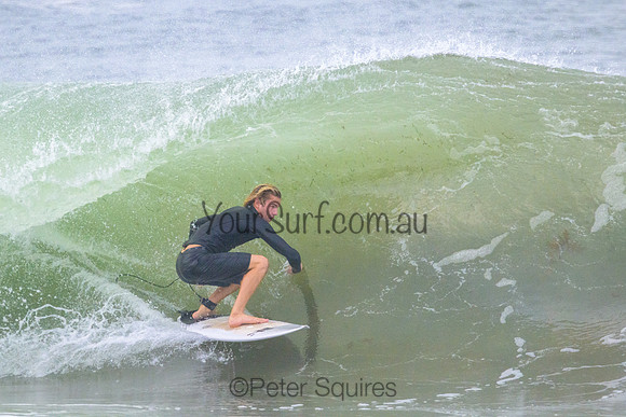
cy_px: 189
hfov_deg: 2.4
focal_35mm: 876
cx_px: 319
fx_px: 15236
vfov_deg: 1.6
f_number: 11
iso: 5000
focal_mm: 800
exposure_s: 1/3200
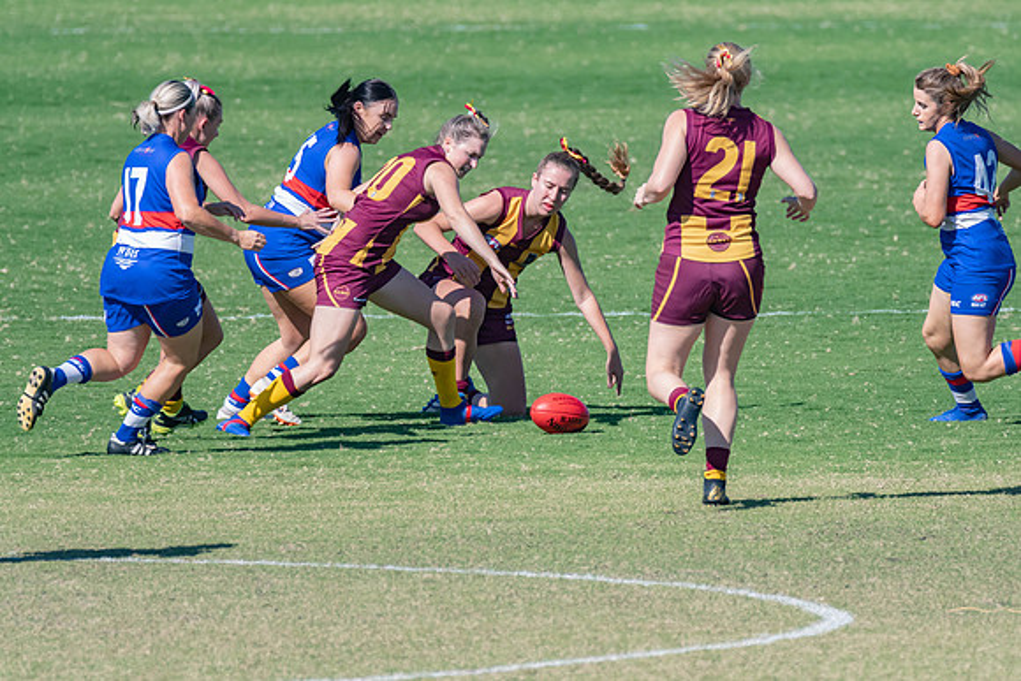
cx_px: 510
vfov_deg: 1.5
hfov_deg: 2.3
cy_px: 340
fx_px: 25678
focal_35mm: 905
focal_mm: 600
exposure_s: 1/2500
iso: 1000
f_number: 8
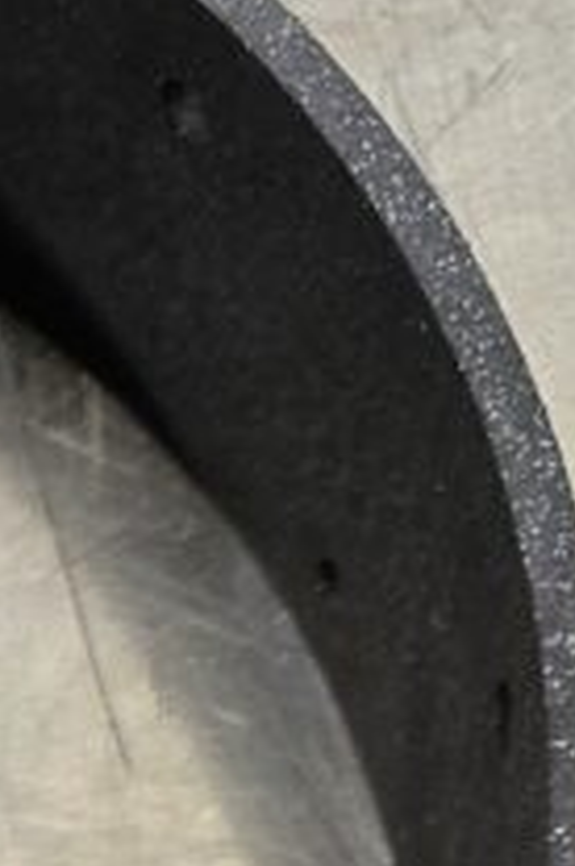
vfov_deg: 15.5
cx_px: -912
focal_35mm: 118
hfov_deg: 9.8
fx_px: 2836
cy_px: 1424
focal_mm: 5.4
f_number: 1.8
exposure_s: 1/120
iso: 200
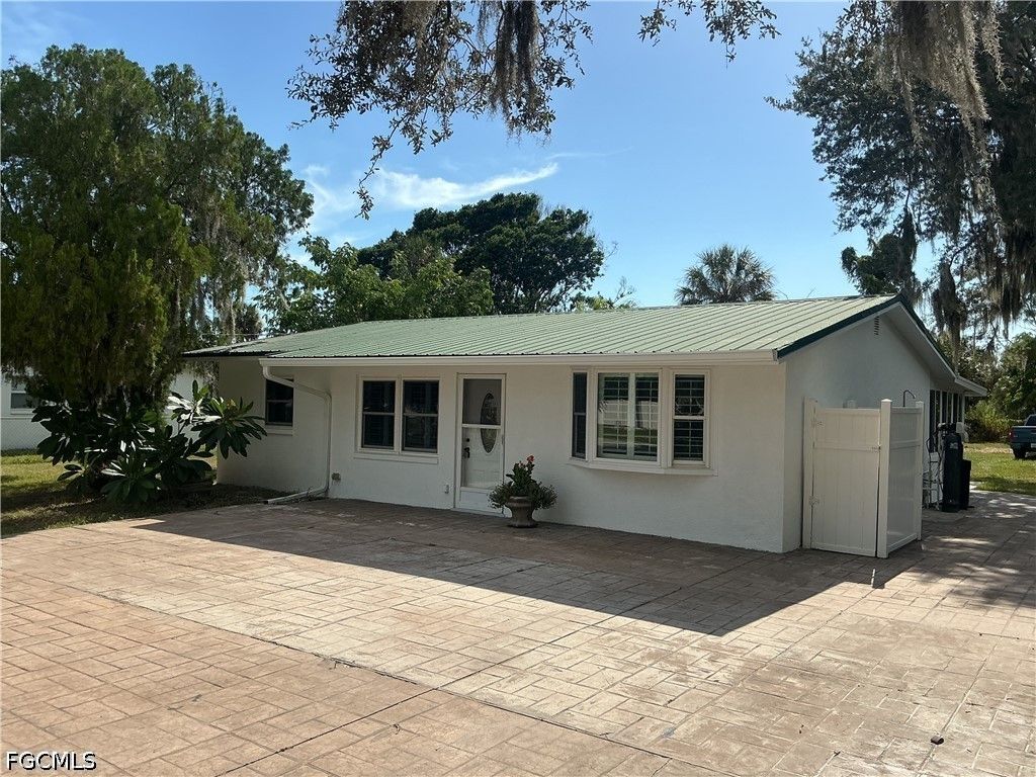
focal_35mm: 29
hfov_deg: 61.7
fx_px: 868
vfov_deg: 48.2
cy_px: 388
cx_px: 518
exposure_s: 1/2667
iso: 25
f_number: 1.8
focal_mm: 3
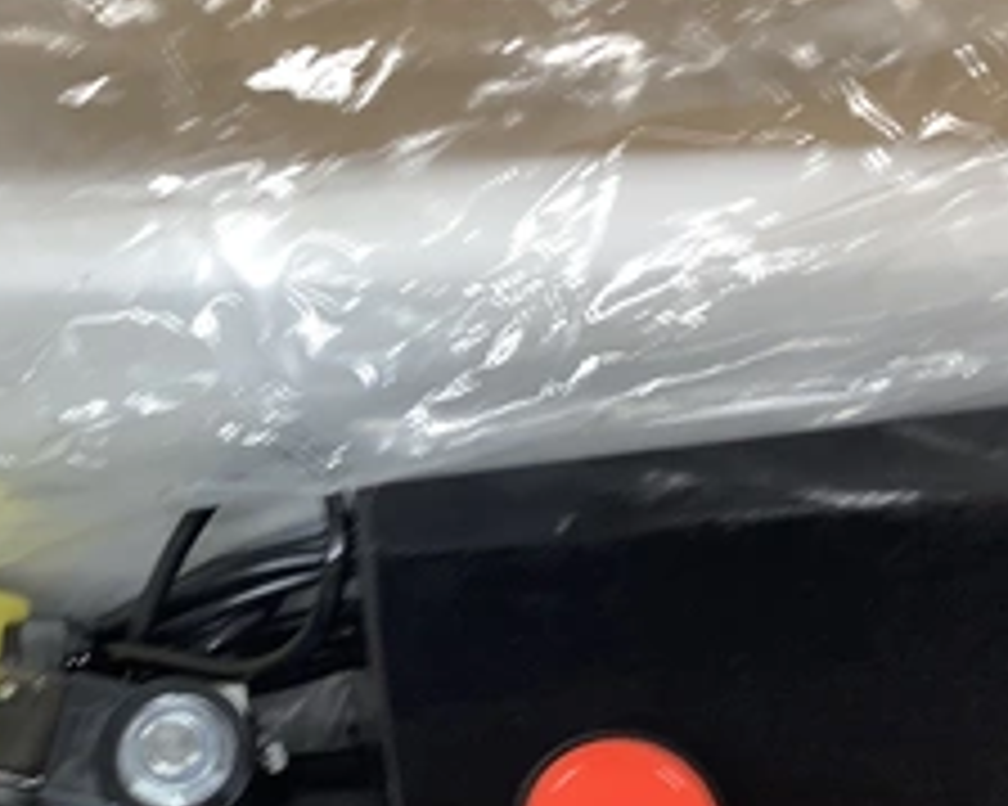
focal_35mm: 54
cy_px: 572
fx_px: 1610
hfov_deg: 34.2
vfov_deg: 27.8
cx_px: 288
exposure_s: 1/60
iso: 50
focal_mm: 3.3
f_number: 2.4
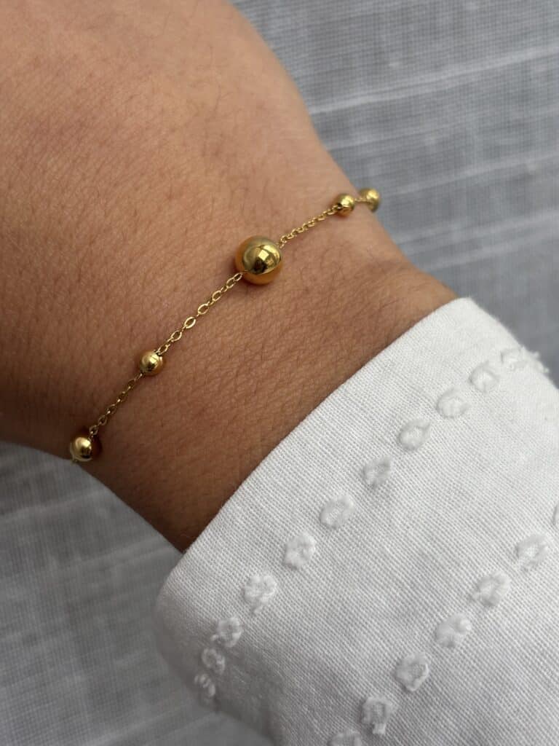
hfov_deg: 28.0
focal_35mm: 52
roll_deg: +21.8
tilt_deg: -33.6
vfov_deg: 36.8
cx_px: 280
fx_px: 1120
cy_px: 373
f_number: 1.6
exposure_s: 1/430
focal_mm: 5.96
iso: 32
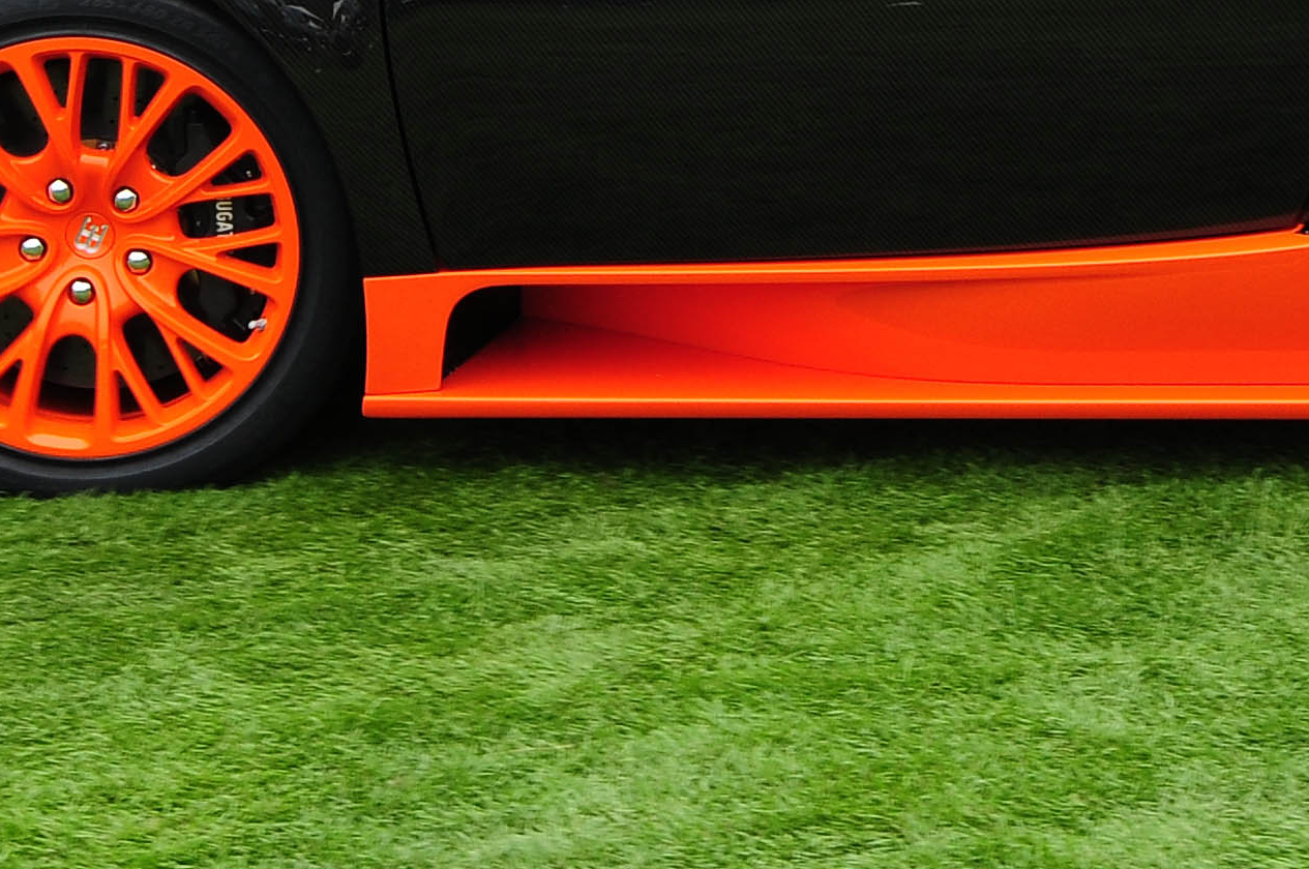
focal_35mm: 122
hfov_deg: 16.5
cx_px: 1252
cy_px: -191
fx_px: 4430
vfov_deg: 11.0
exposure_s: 1/160
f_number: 8
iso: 200
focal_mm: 24
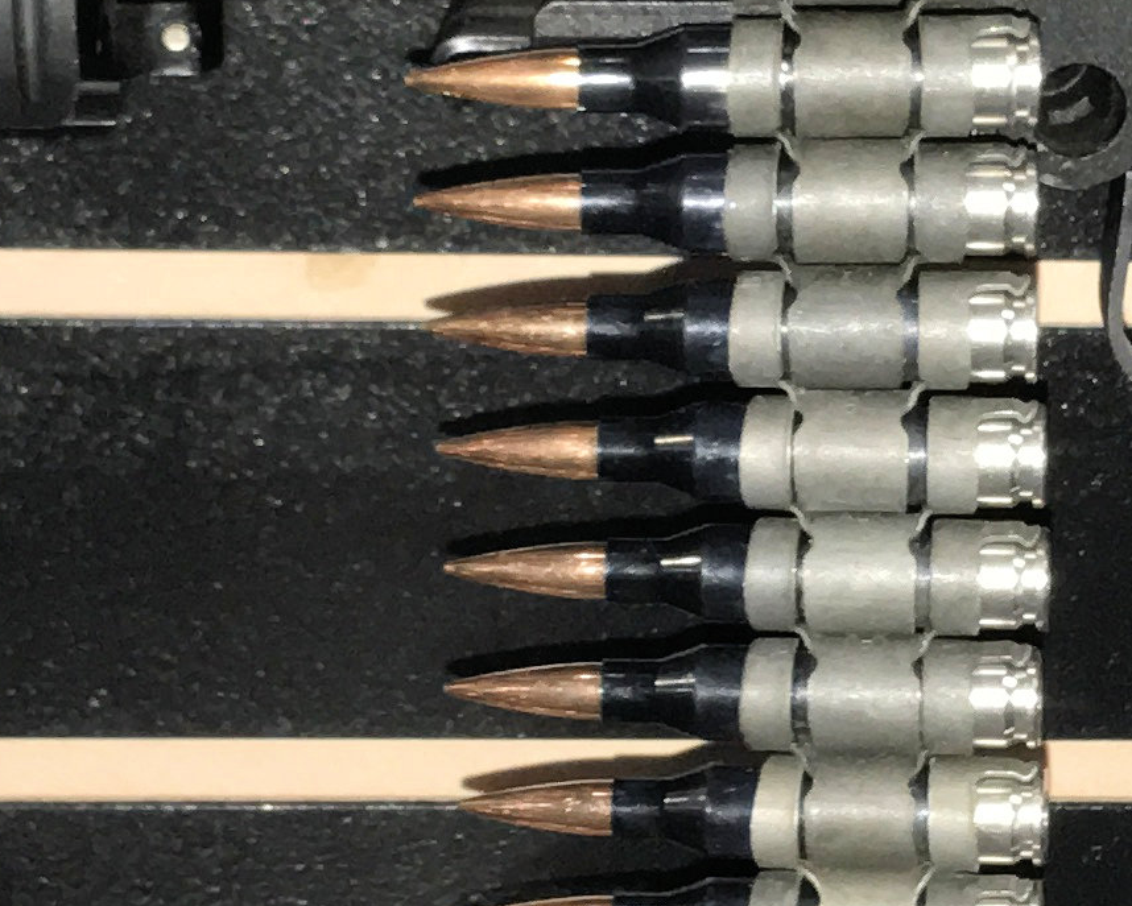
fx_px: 4457
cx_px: 782
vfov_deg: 11.6
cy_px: 488
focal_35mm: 133
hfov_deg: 14.4
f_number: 2.2
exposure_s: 1/16
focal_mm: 4.15
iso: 100
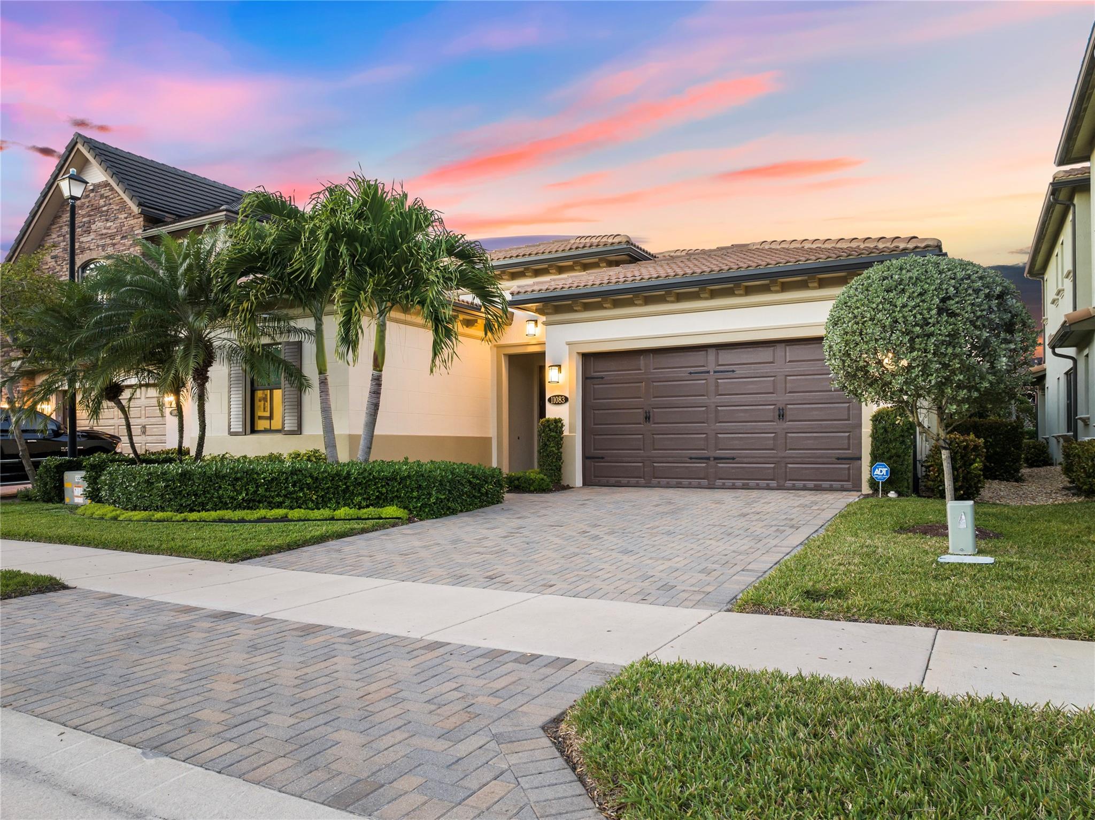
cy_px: 410
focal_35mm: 24
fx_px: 759
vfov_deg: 56.8
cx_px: 548
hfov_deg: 71.6
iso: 200
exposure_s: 1/15
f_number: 2.8
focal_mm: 12.29
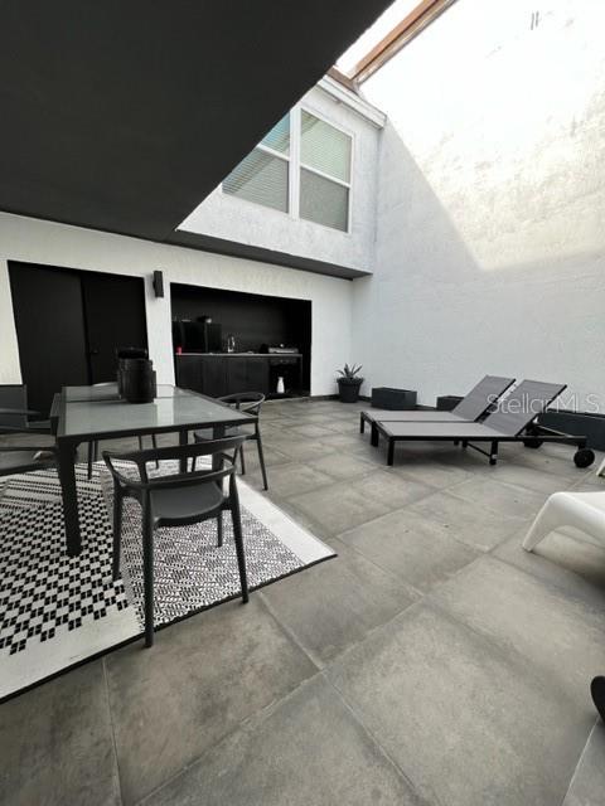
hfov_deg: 89.9
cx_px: 302
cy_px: 403
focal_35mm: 13
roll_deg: -0.8
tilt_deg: -8.9
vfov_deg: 106.2
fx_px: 303
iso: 32
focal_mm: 1.57
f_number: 1.8
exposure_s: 1/179
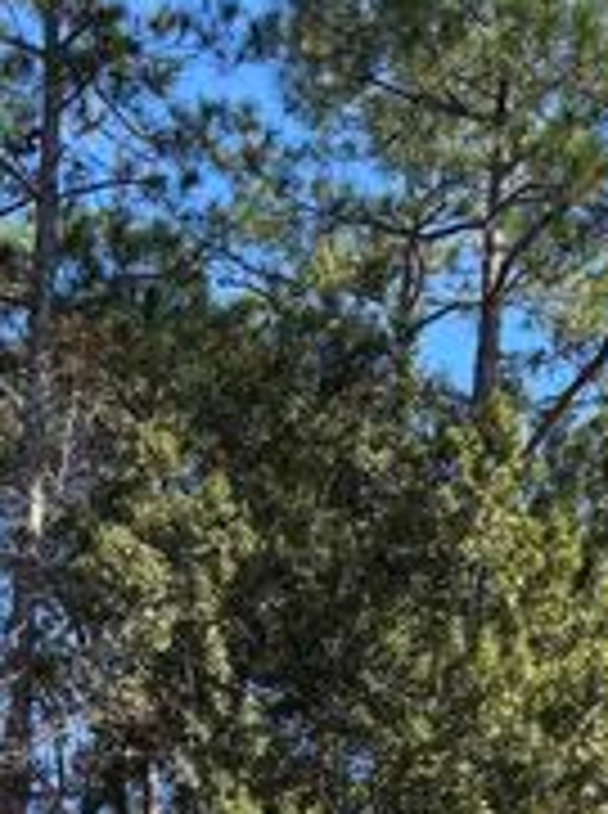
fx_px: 2256
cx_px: 721
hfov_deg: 14.9
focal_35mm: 96
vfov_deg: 19.0
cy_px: 1059
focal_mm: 5.96
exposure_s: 1/1048
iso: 50
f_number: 1.6
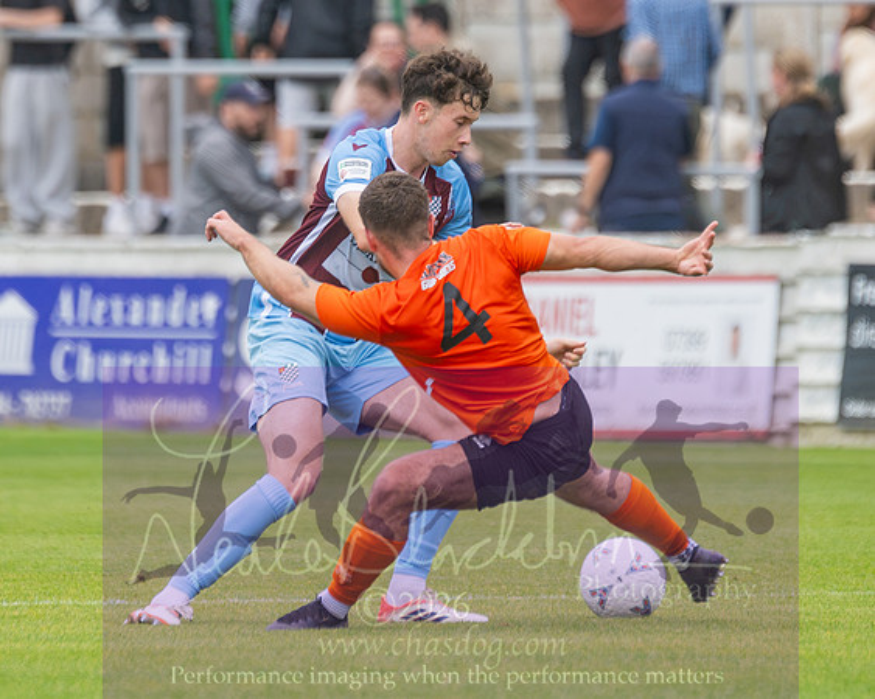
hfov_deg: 1.9
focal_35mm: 1026
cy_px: 178
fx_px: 26555
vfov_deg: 1.5
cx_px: 228
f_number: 2.8
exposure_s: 1/1250
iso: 560
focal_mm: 300
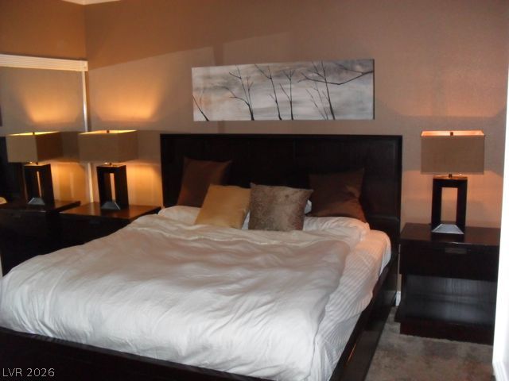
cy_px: 190
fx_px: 515
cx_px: 254
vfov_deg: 40.7
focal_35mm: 35
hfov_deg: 52.6
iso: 320
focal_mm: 6.3
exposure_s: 1/45
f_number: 3
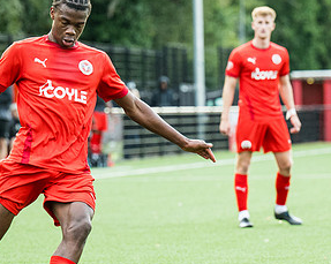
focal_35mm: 357
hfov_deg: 5.4
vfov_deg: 4.3
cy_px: 143
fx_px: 3494
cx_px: 212
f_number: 2.8
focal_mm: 105
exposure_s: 1/500
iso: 800
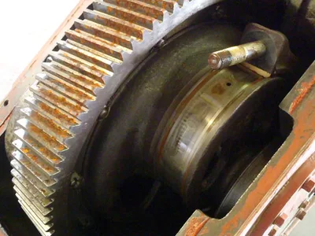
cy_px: 118
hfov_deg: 49.0
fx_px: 346
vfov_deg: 37.7
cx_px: 158
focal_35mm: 38
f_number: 4.6
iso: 2500
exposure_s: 1/13
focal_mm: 6.83
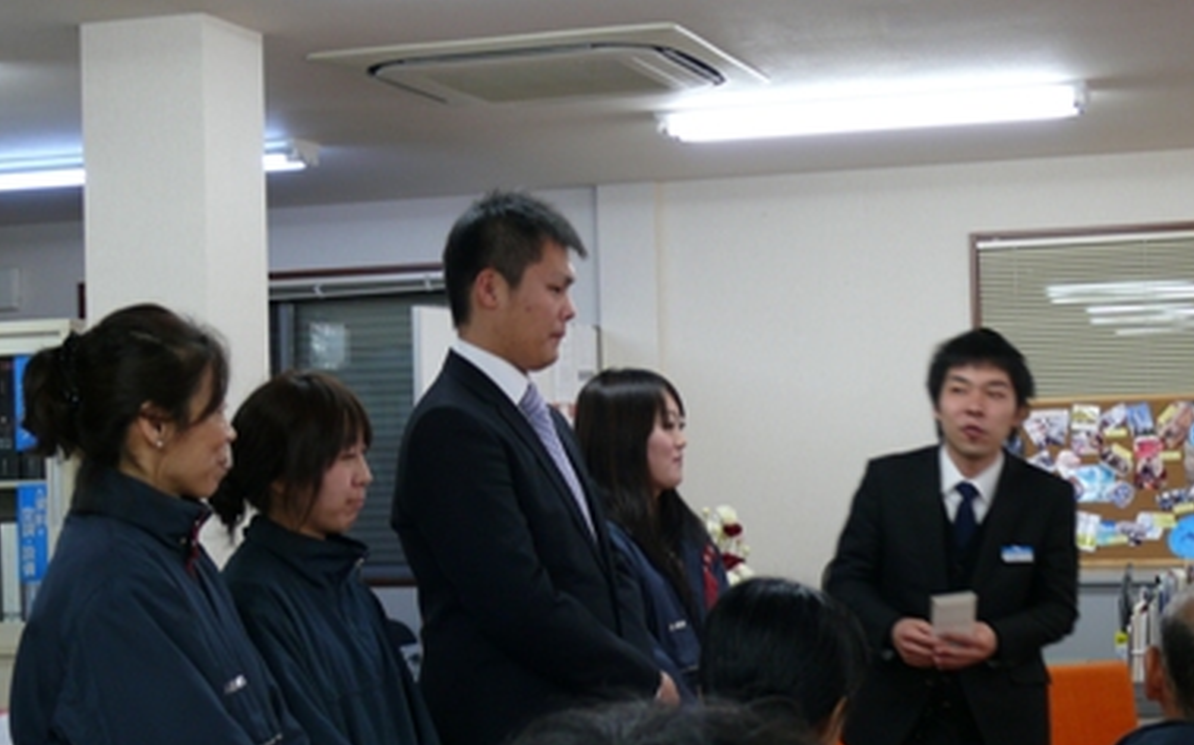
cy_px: 350
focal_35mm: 70
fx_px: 2277
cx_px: 603
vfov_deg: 18.6
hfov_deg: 29.4
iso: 125
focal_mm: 11.4
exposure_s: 1/30
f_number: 3.2
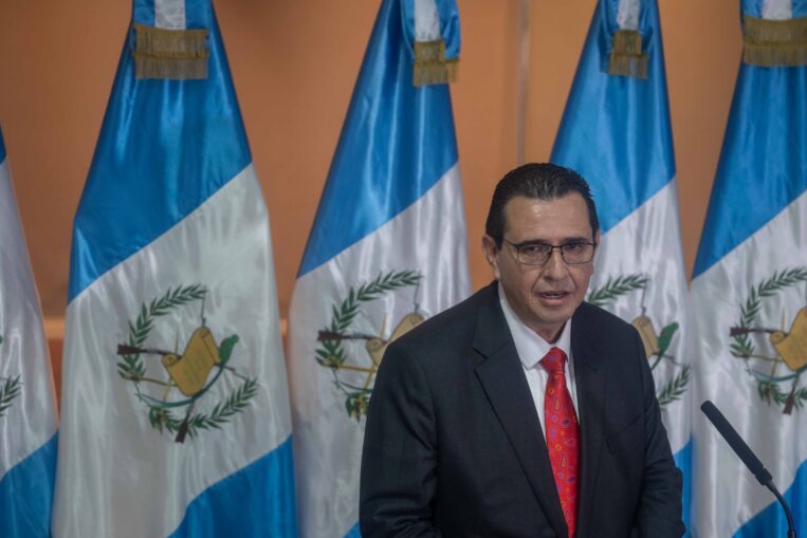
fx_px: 2107
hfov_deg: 21.7
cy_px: 345
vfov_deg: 14.5
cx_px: 474
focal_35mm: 94
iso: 1600
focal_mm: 70
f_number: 2.8
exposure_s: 1/250
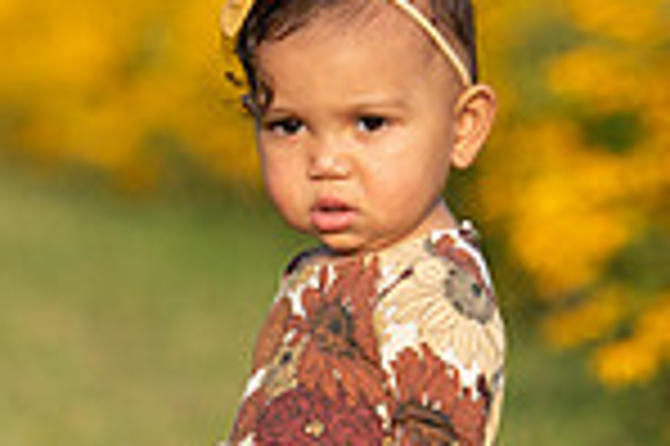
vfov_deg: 2.3
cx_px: 139
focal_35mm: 588
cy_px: 448
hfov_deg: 3.5
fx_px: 10931
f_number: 2.8
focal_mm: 150
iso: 64
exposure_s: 1/640
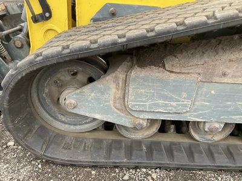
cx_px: 121
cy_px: 90
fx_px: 203
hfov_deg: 61.7
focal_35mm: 29
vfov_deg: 48.2
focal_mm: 3
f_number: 1.8
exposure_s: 1/69
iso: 64
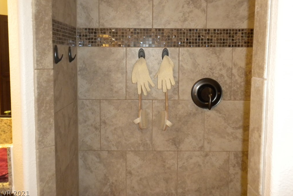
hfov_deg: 49.5
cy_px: 86
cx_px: 146
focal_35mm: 39
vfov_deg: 34.2
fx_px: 317
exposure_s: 1/30
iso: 400
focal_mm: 6.6
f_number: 3.5
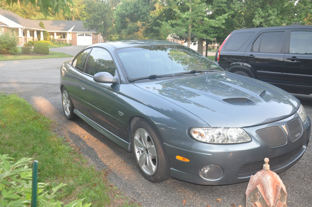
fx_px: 286
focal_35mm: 33
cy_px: 104
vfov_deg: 39.9
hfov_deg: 57.3
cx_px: 156
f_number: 7.1
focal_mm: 22
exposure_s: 1/200
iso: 1250
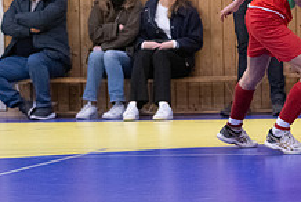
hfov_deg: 7.3
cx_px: 352
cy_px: 48
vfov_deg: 4.9
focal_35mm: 279
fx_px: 2336
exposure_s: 1/400
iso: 5000
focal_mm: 70
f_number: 3.2
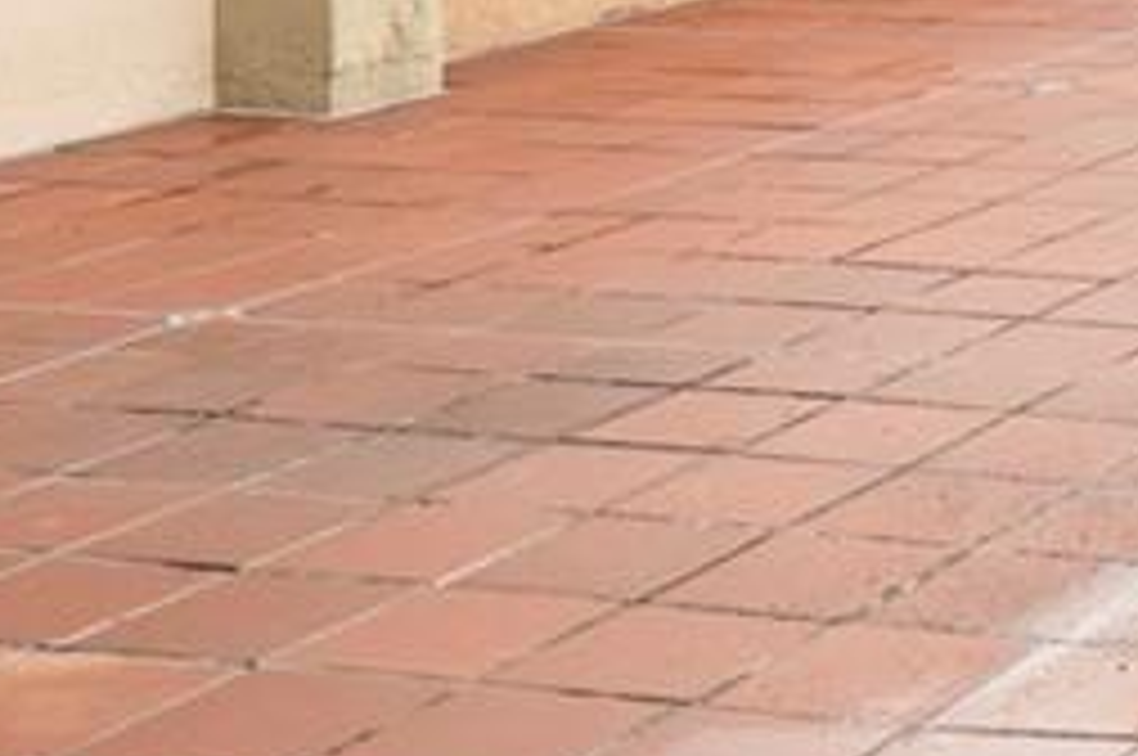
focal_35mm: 95
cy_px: -526
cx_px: 2249
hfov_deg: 16.5
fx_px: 2999
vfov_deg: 13.2
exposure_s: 1/250
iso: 200
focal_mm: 15
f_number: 9
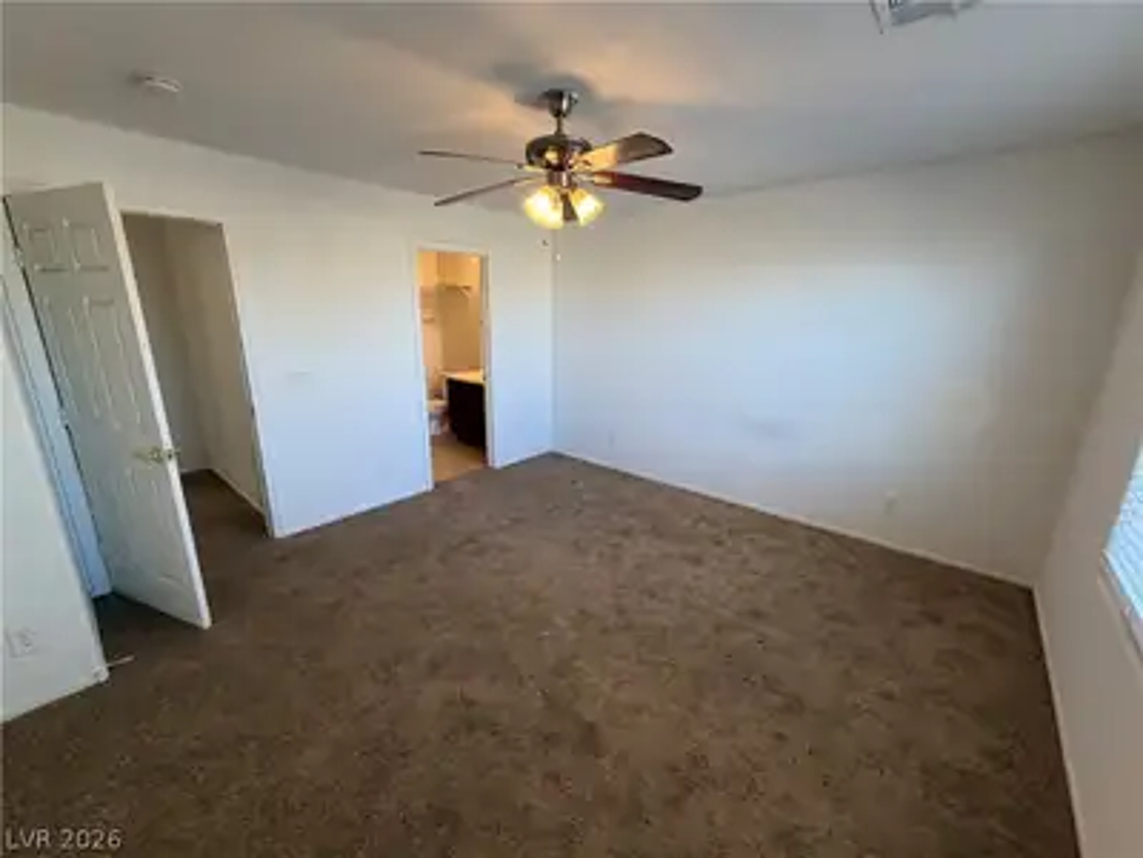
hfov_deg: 102.1
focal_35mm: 14
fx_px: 462
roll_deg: -1.2
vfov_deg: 85.7
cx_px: 572
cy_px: 429
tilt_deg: -15.6
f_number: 2.2
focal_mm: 2.22
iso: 200
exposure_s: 1/121
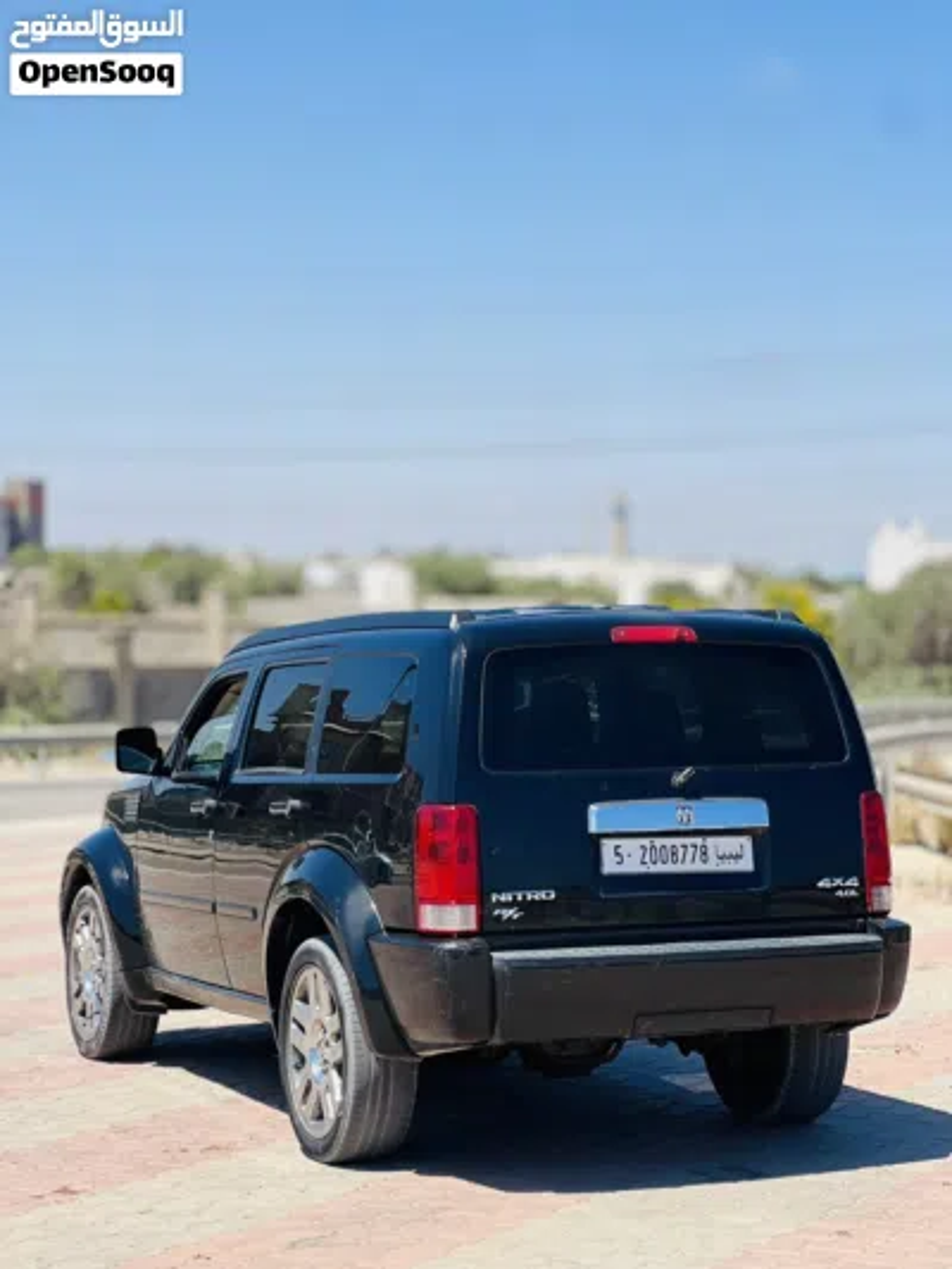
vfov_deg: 25.3
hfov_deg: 19.1
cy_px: 634
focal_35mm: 77
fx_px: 2822
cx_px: 476
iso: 32
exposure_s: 1/717
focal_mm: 9
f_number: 2.8
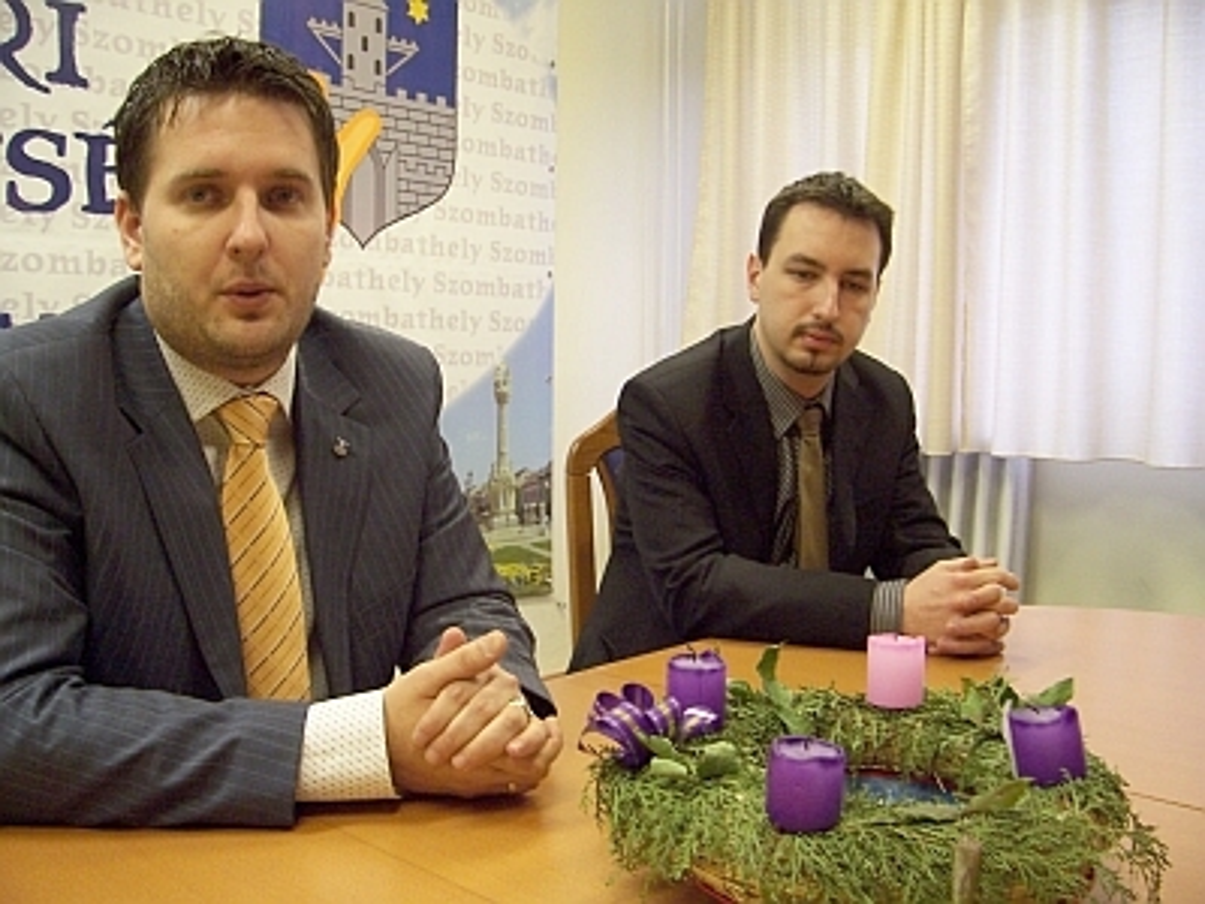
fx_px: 1184
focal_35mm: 34
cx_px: 602
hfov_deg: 54.0
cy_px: 452
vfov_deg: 41.8
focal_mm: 5.6
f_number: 2.7
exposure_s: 1/20
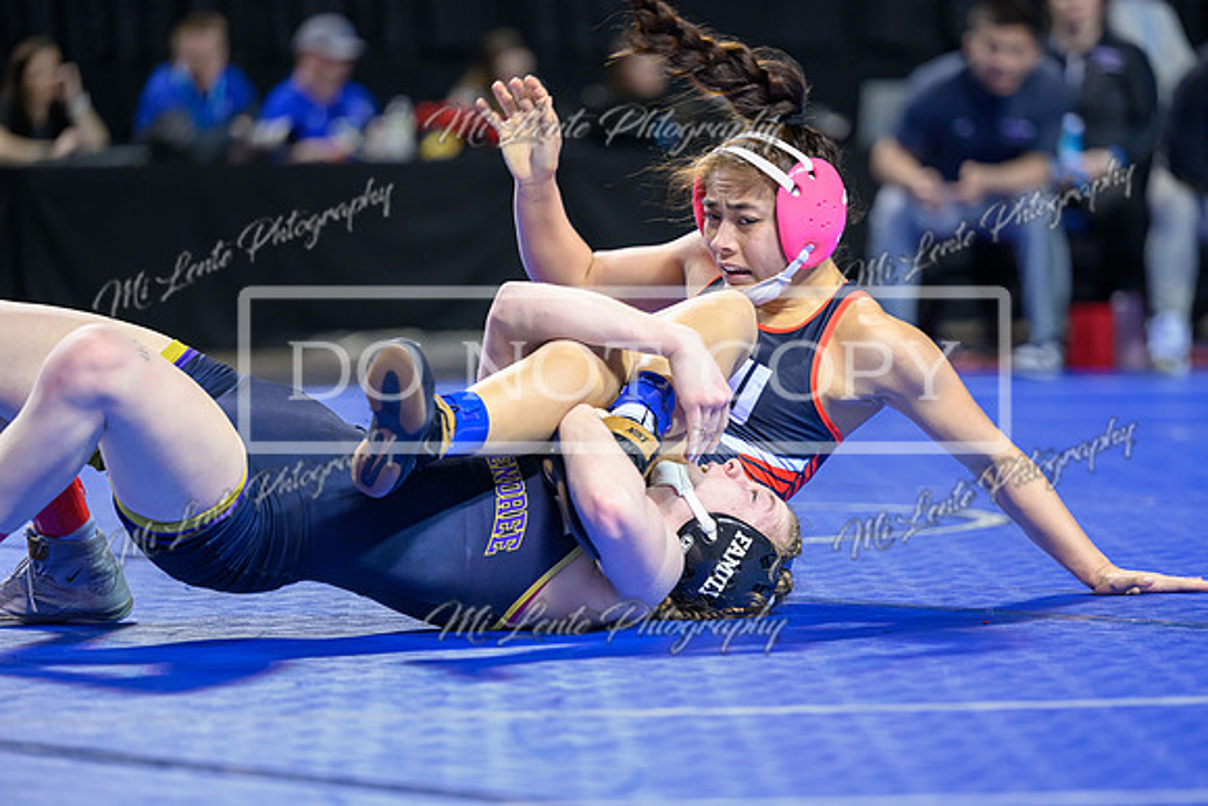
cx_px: 668
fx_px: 5757
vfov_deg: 8.0
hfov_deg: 12.0
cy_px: 446
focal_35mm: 172
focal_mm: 155
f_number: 2.8
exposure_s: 1/800
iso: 3200
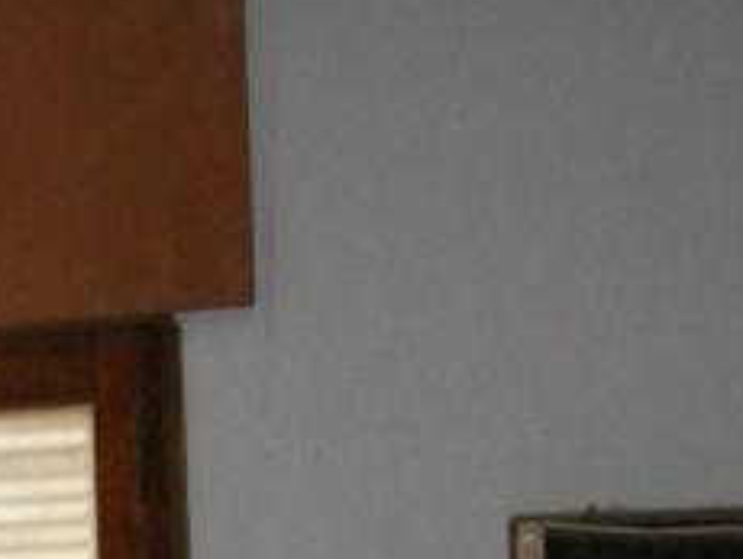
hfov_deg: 12.0
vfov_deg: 8.9
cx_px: -226
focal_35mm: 160
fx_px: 3438
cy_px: 982
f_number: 2.7
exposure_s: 1/30
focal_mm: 6
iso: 160
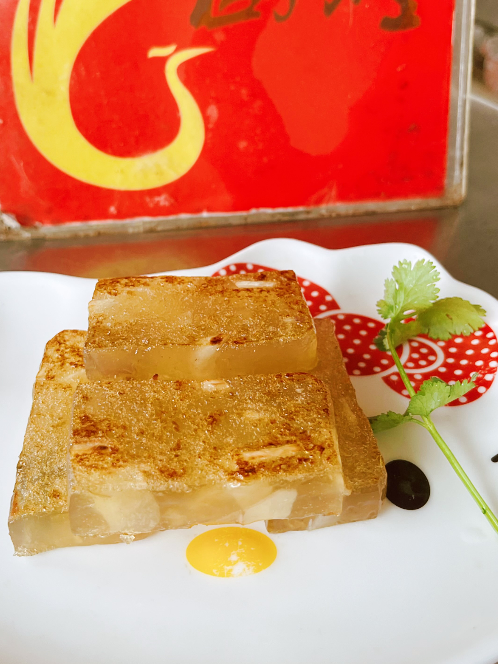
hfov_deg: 38.6
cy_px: 280
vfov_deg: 49.9
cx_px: 223
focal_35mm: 37
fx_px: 710
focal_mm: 5.1
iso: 64
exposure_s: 1/121
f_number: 1.6
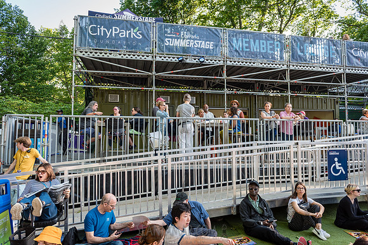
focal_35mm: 26
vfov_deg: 49.6
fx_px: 266
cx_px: 184
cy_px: 122
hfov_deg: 69.4
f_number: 3.2
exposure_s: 1/250
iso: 200
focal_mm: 26
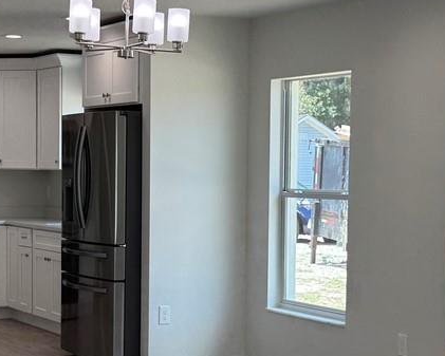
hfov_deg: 21.5
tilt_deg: -4.7
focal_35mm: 89
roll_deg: -1.2
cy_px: 254
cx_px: 172
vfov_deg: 17.2
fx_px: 1172
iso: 80
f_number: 1.78
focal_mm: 6.76
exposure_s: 1/372
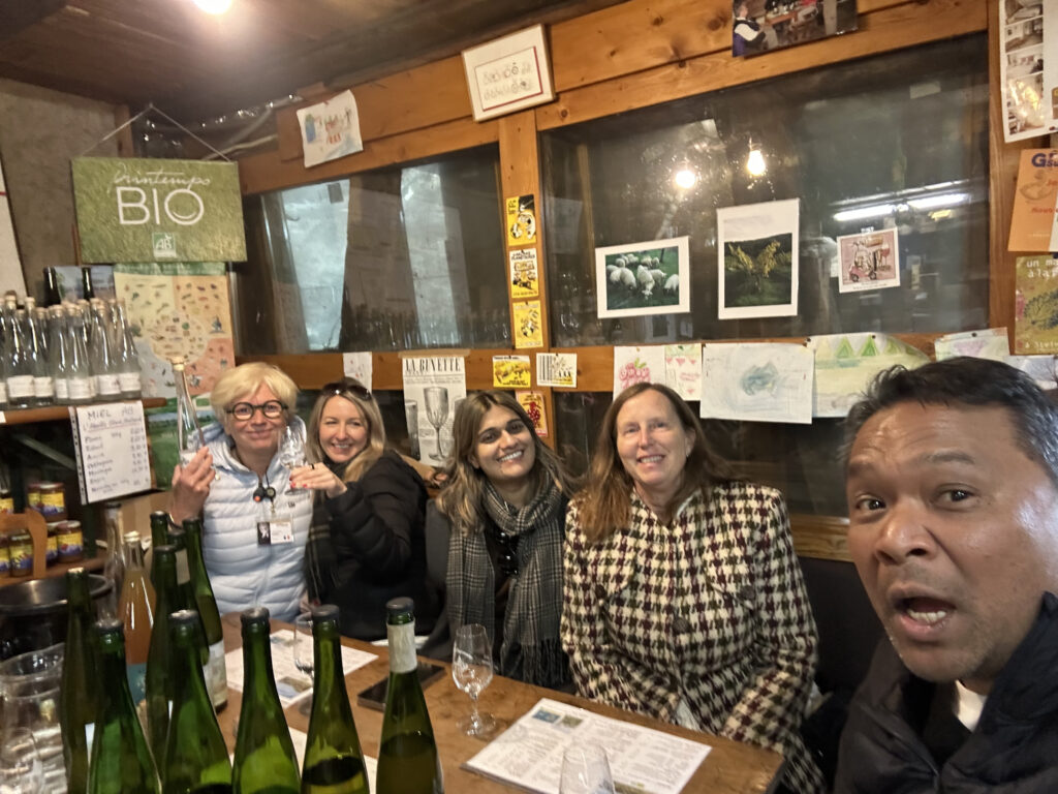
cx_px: 529
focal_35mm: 23
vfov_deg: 58.9
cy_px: 397
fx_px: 703
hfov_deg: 73.9
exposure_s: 1/25
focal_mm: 2.69
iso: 400
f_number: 1.9
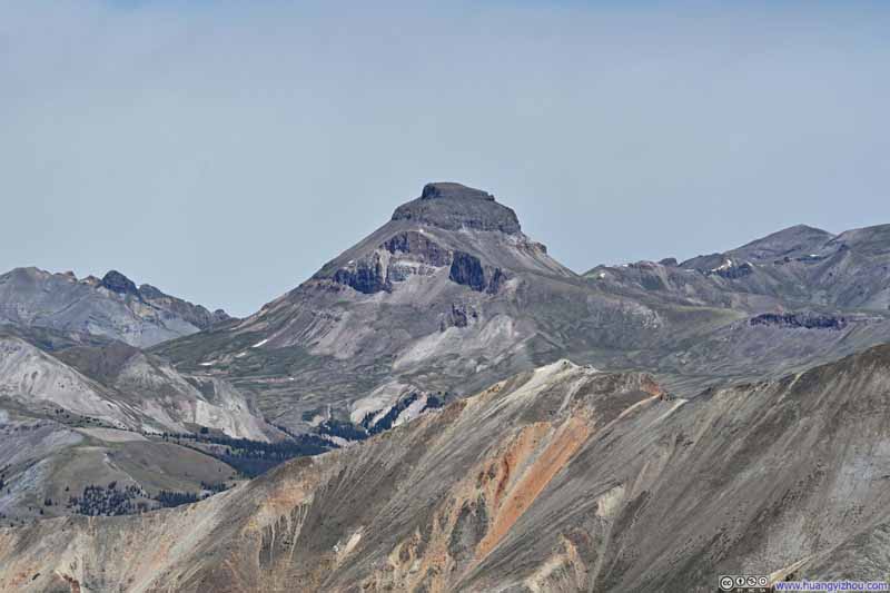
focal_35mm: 120
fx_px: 2966
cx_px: 445
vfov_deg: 11.4
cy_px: 296
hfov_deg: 17.1
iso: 64
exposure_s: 1/500
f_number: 9
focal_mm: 120
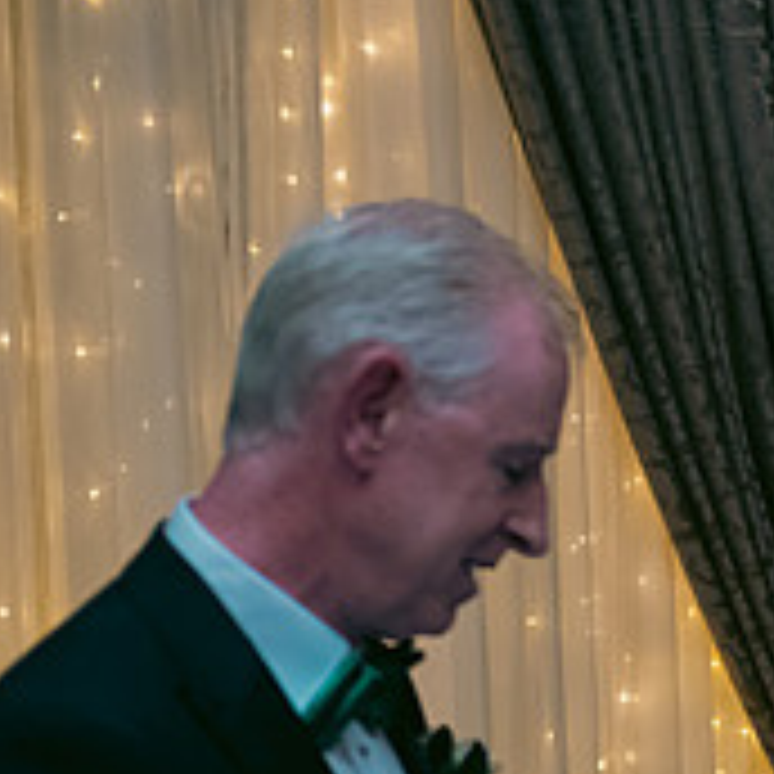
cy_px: 817
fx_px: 3263
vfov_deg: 13.3
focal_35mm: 129
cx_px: 1188
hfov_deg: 12.8
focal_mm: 45
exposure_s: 1/160
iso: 800
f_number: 3.5
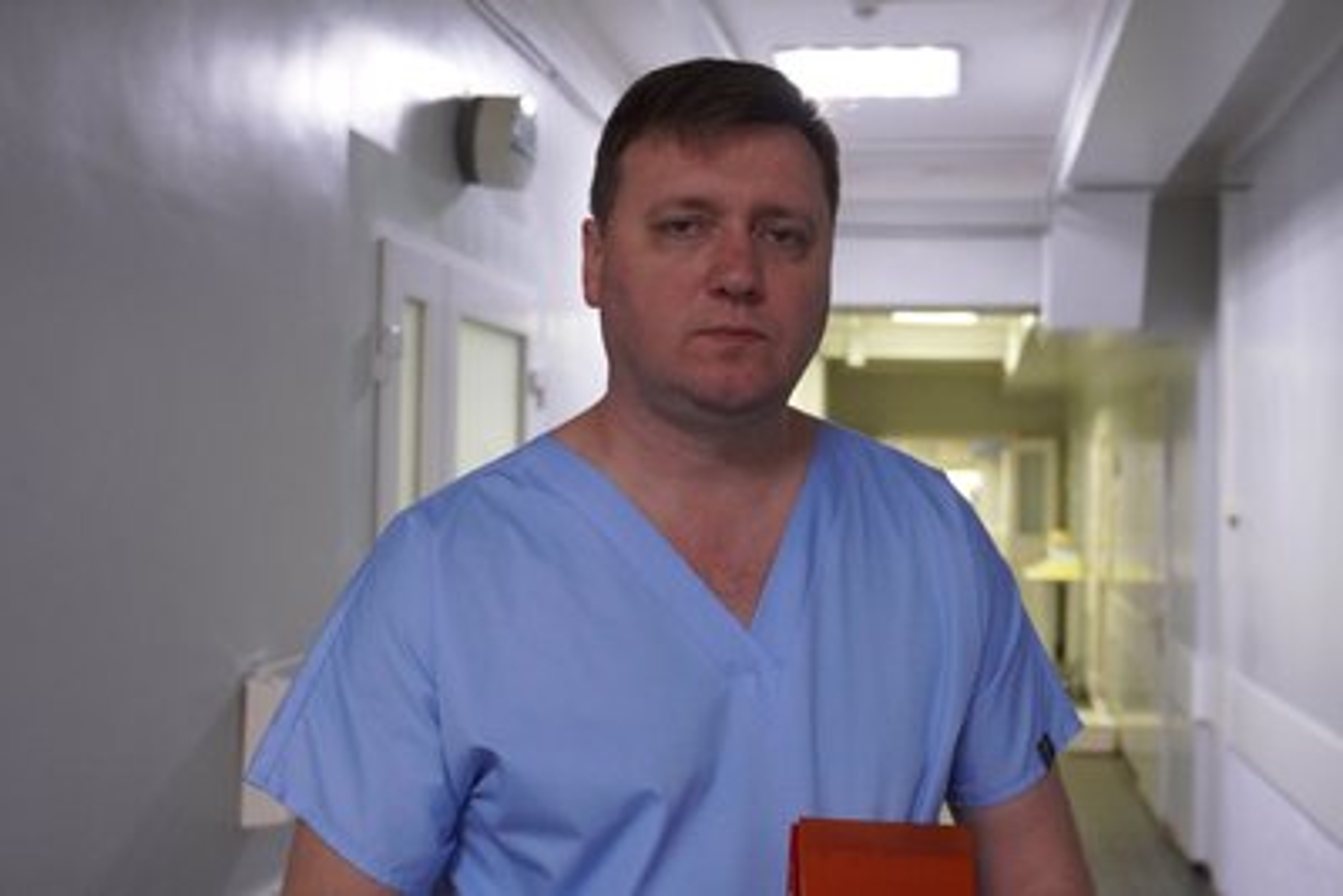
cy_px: 448
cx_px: 672
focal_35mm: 45
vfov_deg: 29.9
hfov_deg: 43.6
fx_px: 1679
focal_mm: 30
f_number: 4
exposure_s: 1/160
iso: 5000
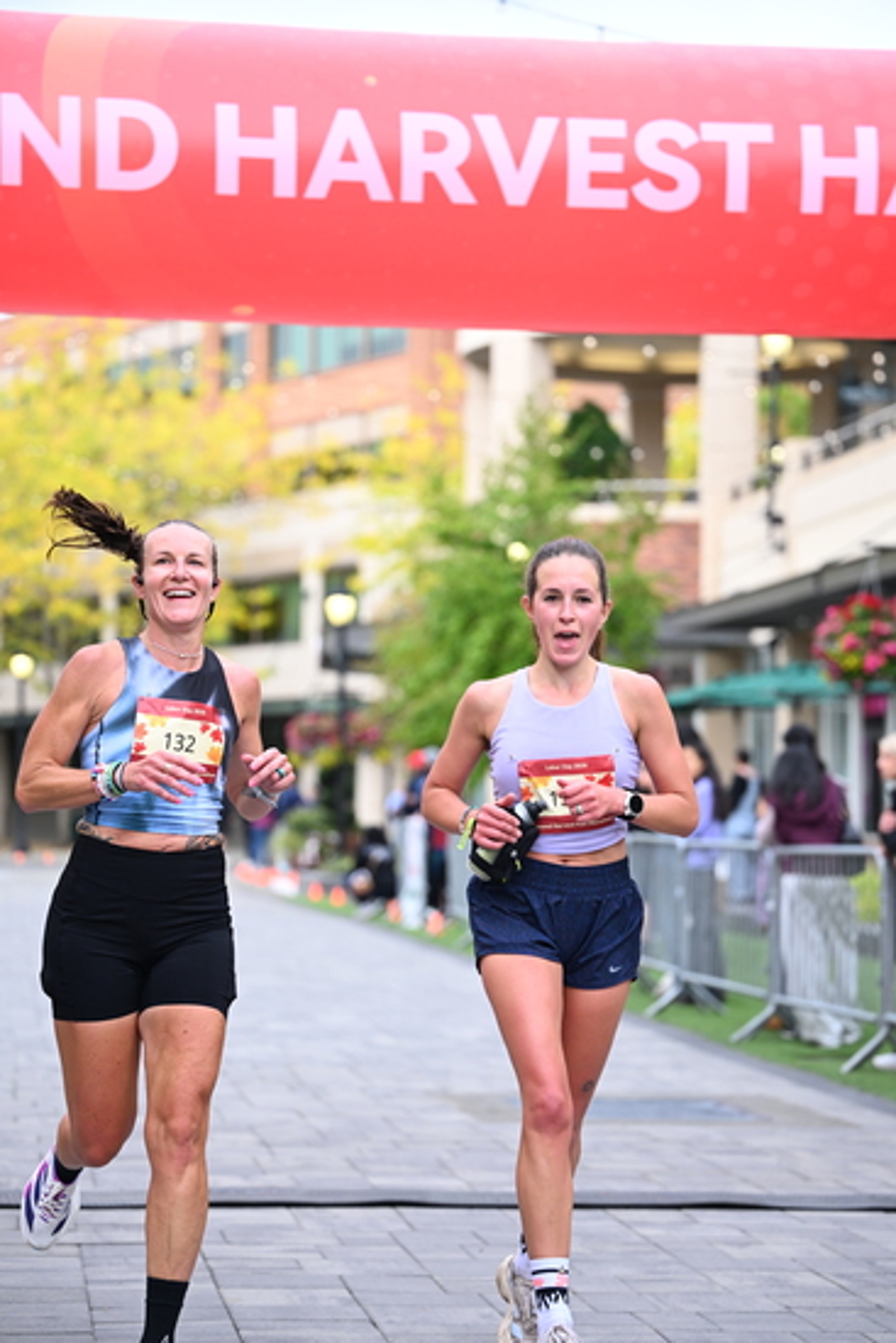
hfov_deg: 15.2
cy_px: 672
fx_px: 3358
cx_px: 448
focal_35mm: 90
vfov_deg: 22.6
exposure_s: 1/1600
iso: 1000
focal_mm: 90
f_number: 2.8
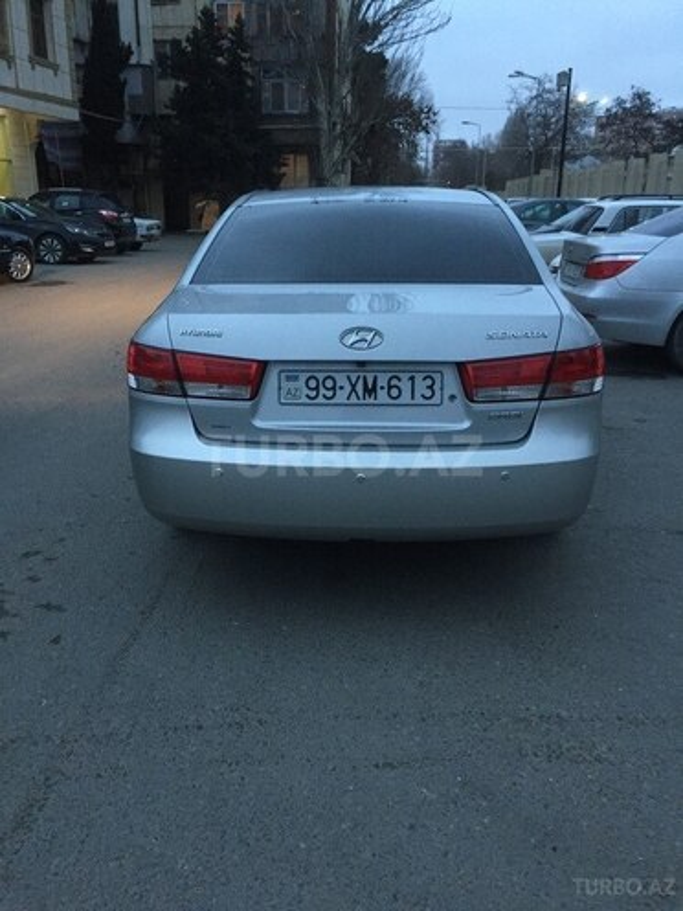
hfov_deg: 48.2
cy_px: 456
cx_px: 342
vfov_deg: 61.7
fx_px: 763
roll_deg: -1.8
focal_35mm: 29
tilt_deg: -17.4
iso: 250
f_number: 2.2
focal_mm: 4.15
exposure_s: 1/33
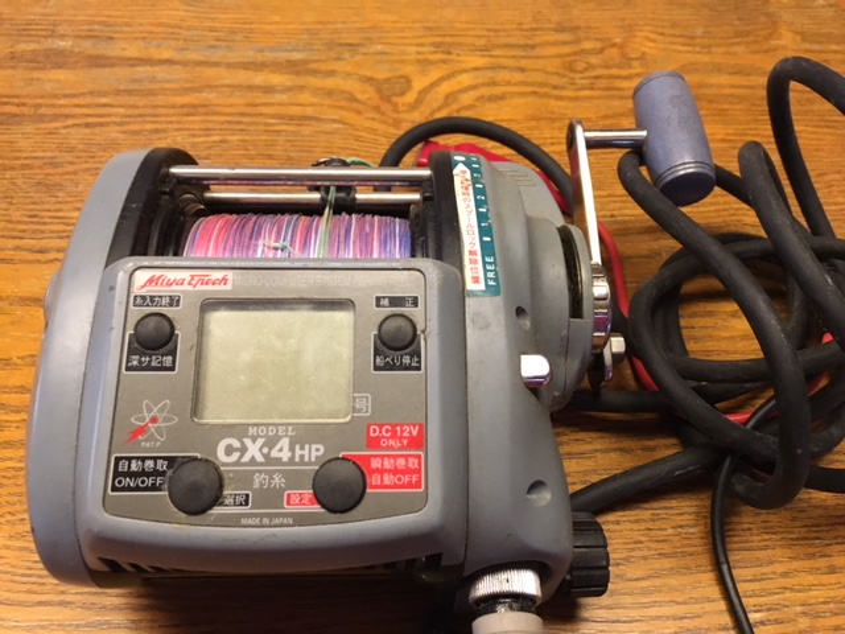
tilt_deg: -50.7
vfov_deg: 48.2
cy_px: 317
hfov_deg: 61.7
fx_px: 708
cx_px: 422
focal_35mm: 29
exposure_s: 1/15
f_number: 2.2
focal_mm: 4.15
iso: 200
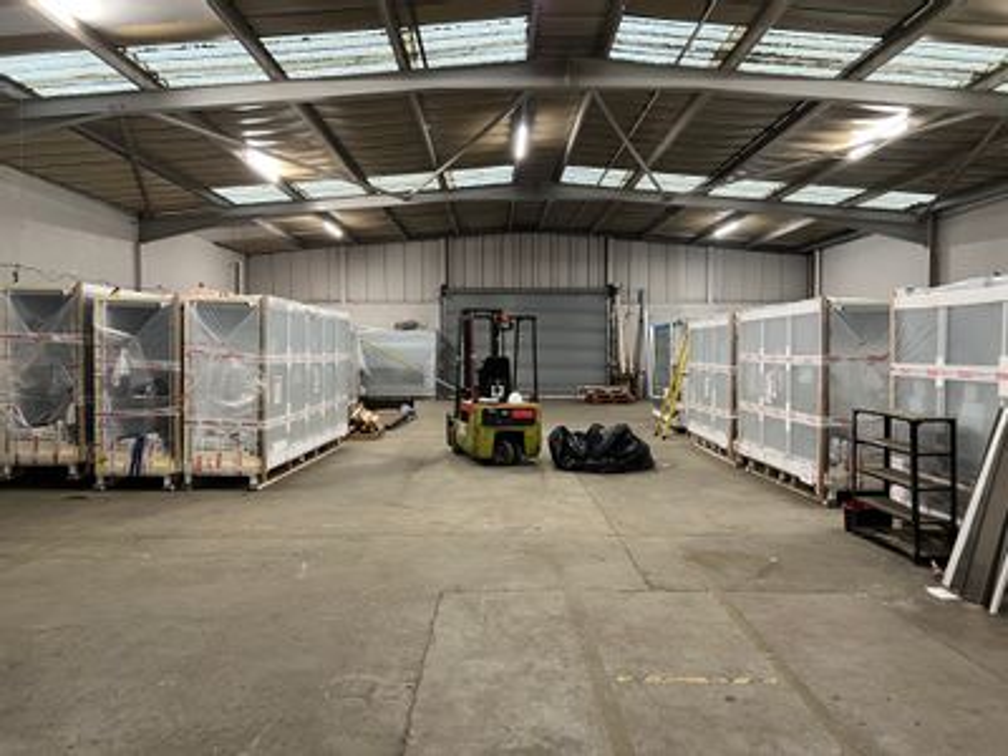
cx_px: 504
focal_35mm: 26
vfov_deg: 53.1
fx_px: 757
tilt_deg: -0.7
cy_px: 378
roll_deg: +1.0
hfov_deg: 67.3
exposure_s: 1/60
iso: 250
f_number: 1.5
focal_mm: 5.7
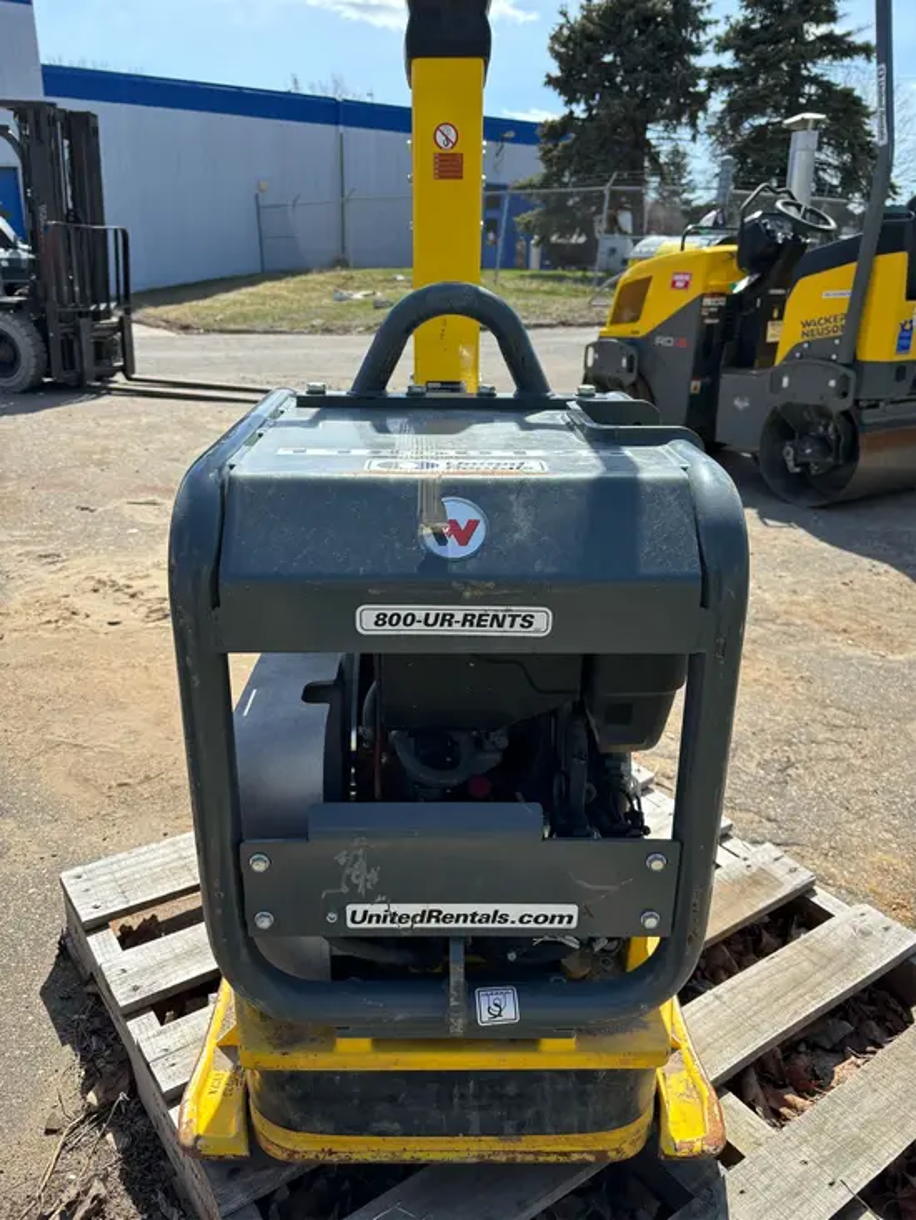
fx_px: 917
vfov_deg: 67.3
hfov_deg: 53.1
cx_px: 458
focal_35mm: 26
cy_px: 610
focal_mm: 5.96
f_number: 1.6
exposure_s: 1/1912
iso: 50
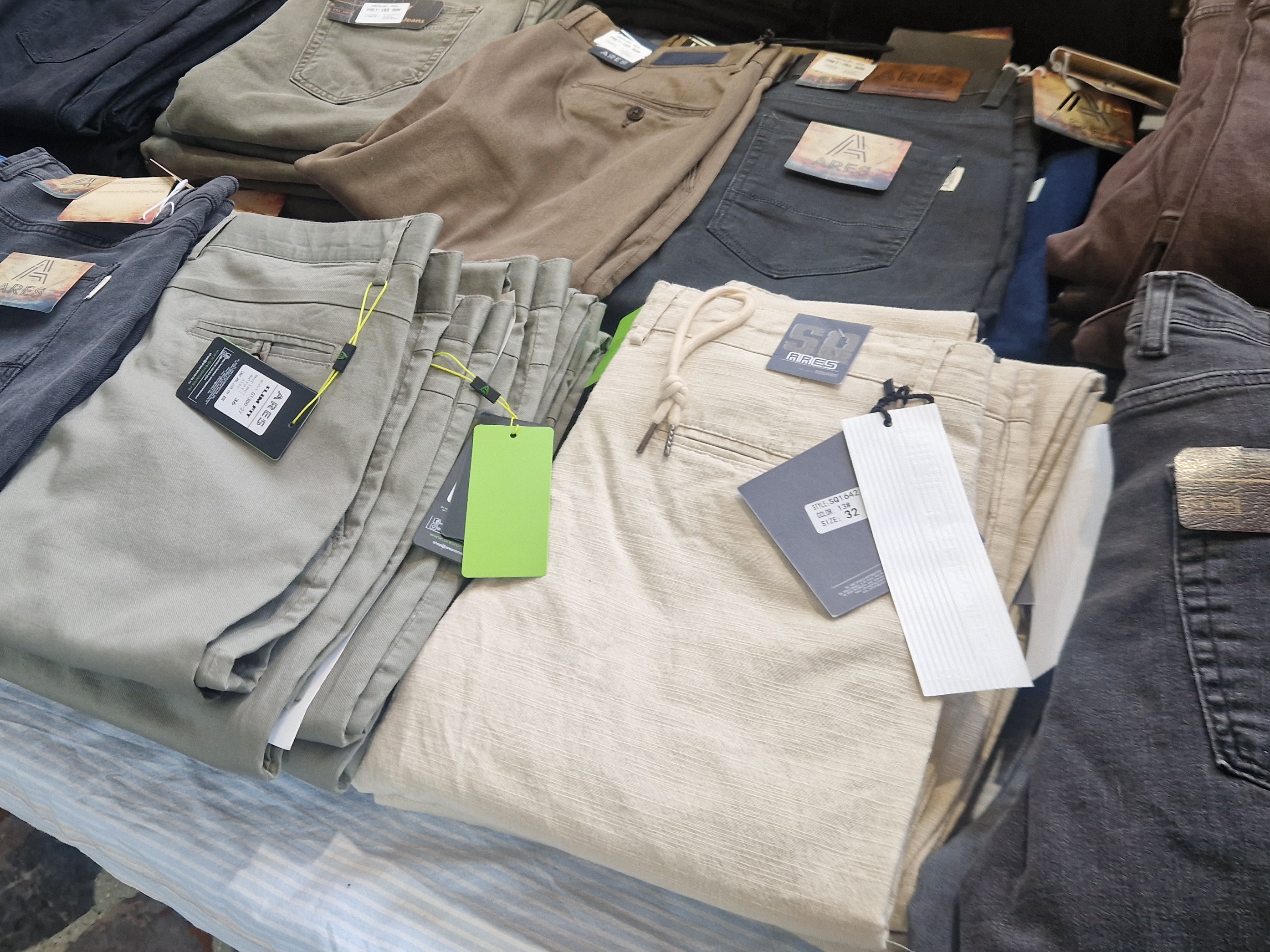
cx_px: 460
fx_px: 1211
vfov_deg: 42.9
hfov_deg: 54.6
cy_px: 422
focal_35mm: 33
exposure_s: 1/120
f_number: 1.8
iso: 50
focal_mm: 5.4
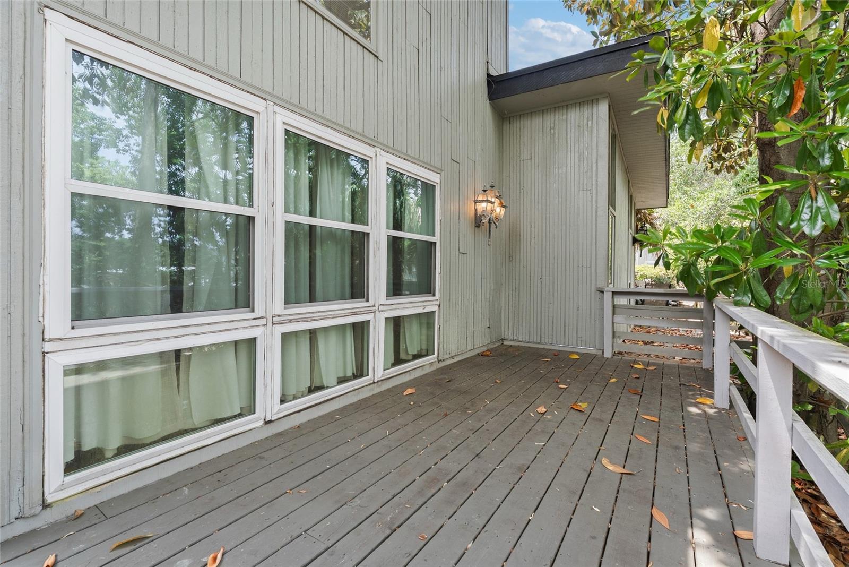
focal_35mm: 16
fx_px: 377
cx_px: 424
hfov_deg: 96.7
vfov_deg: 73.8
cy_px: 284
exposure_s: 1/30
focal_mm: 16
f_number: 9
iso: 500
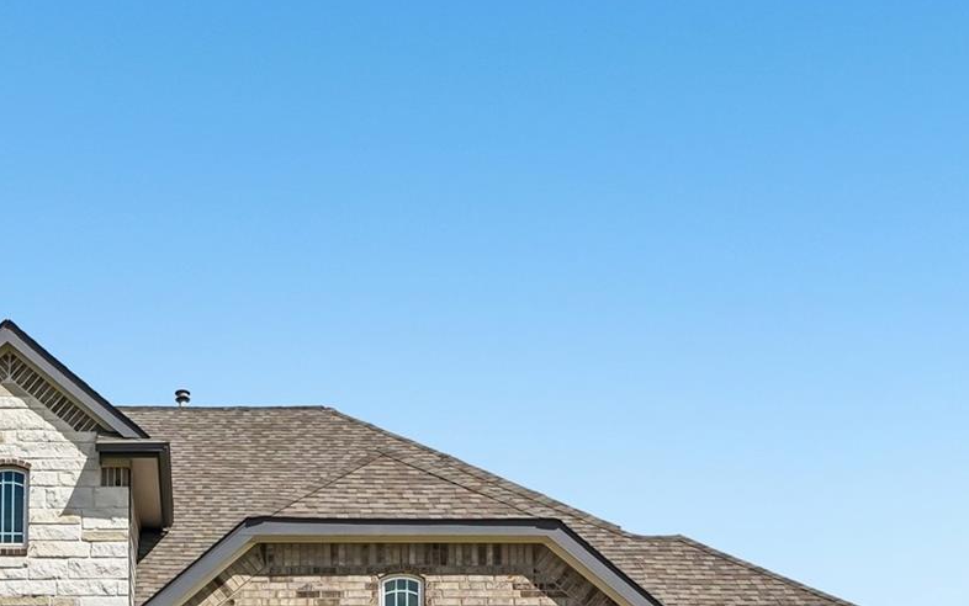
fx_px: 1823
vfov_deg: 17.6
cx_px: 251
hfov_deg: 29.3
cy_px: 798
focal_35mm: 69
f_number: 8
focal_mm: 26
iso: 500
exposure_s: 1/2000
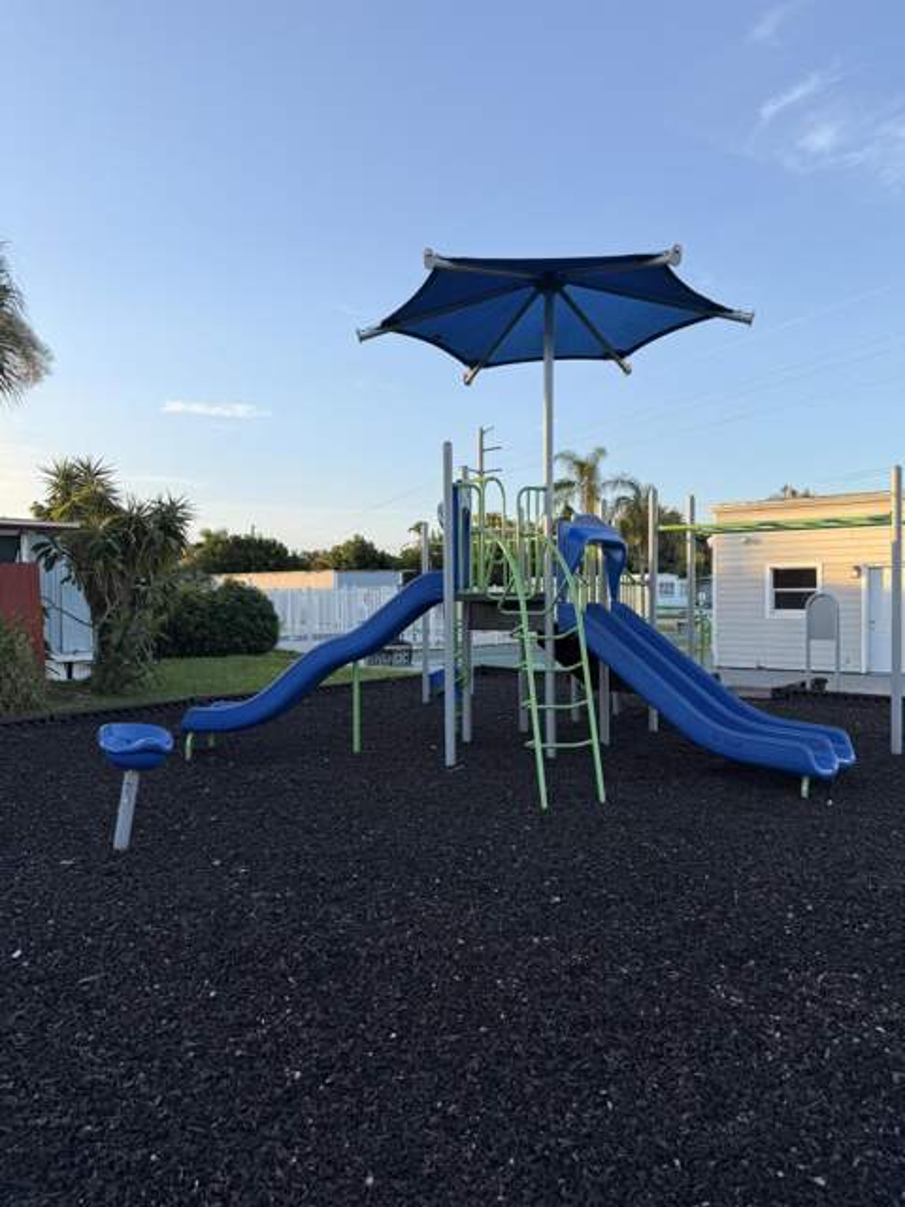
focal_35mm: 24
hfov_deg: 56.8
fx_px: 837
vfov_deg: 71.6
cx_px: 452
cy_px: 604
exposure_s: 1/931
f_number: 1.78
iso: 80
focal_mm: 6.76
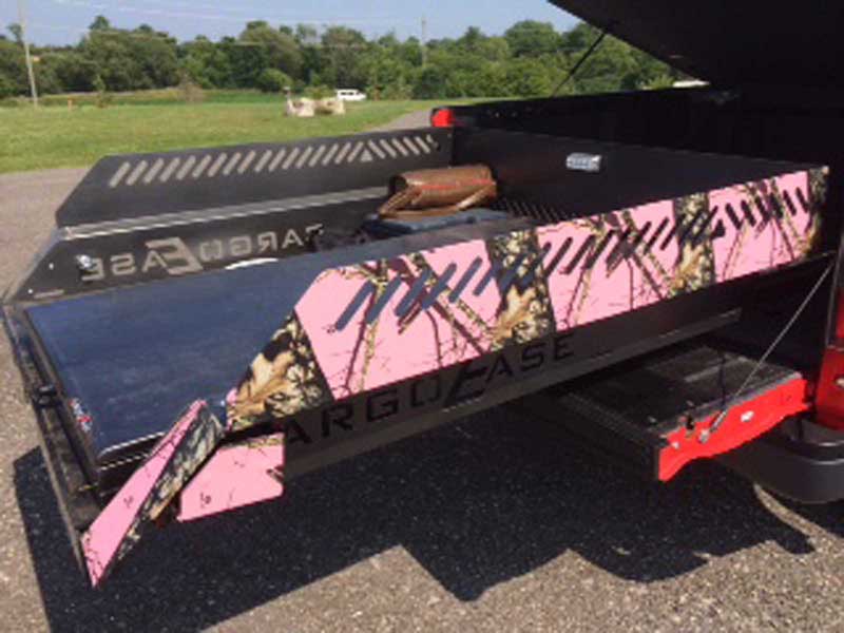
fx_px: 731
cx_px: 422
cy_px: 316
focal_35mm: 30
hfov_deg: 60.0
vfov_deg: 46.8
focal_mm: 4.12
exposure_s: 1/1642
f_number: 2.2
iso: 40
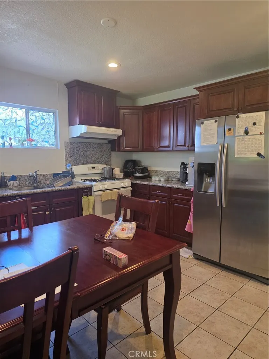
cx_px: 134
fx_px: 238
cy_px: 180
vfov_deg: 73.9
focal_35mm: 23
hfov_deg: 58.9
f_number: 1.7
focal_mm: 6.3
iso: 320
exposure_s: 1/120
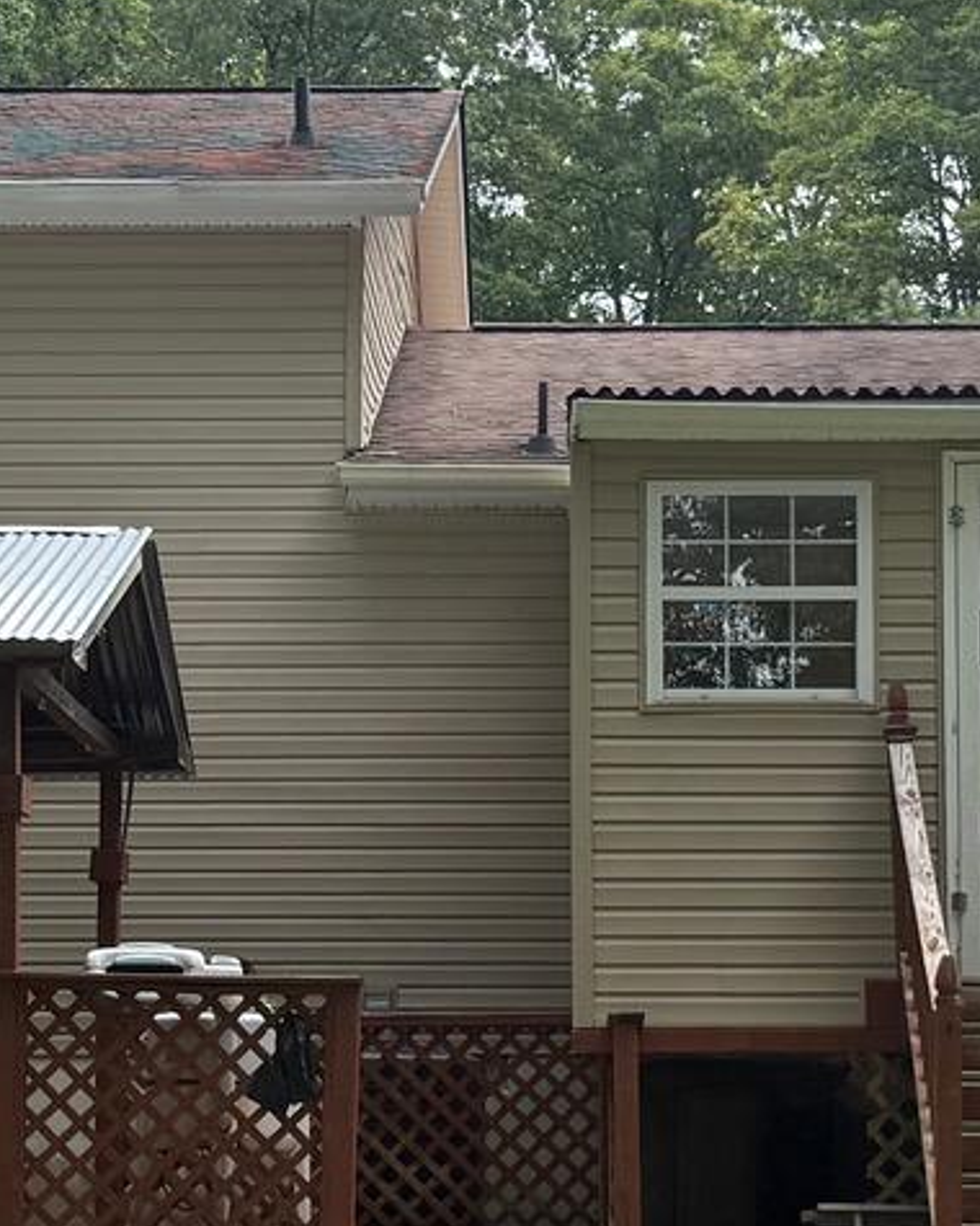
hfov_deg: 15.2
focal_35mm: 101
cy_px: 751
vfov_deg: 19.0
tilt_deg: +6.6
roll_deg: -0.1
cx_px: 549
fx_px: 3662
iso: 100
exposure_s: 1/2611
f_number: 1.78
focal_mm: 6.76
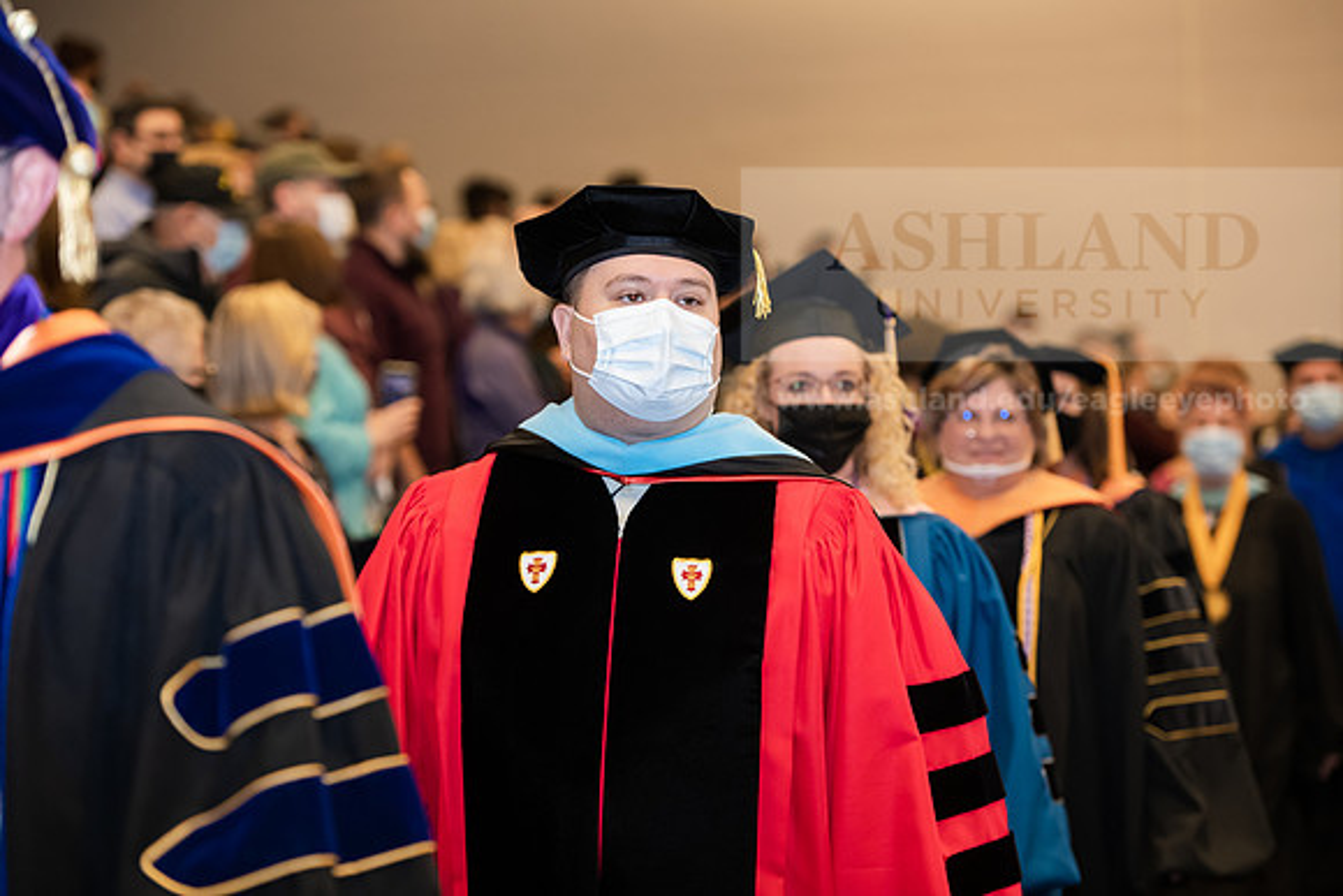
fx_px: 4104
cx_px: 672
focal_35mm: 110
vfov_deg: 12.5
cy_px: 448
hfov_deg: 18.6
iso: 2000
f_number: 3.5
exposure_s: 1/200
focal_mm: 110
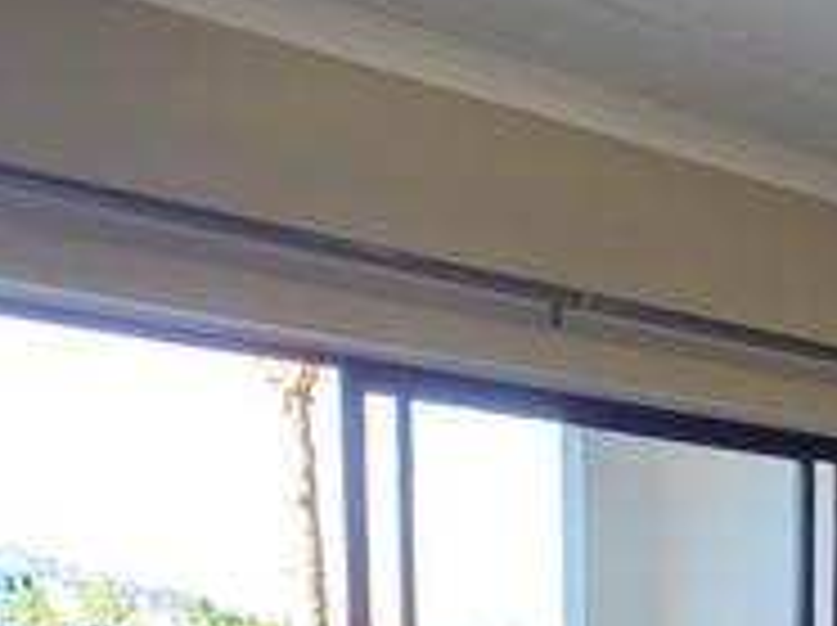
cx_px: 999
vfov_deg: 21.6
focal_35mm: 56
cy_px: 950
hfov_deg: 29.6
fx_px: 1352
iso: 100
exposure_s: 1/100
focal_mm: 2.2
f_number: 1.9
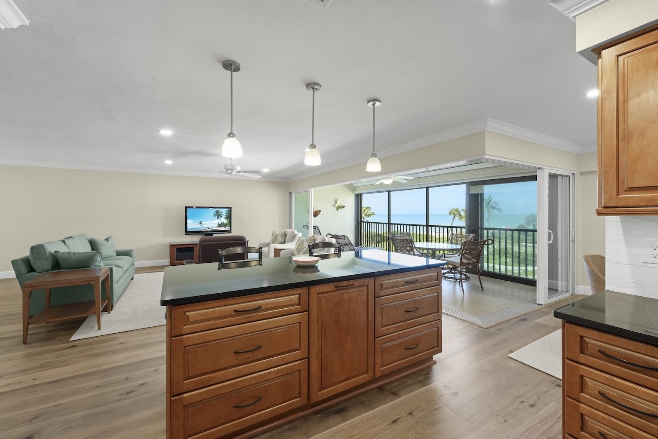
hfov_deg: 100.4
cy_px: 220
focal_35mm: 15
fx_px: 274
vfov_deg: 77.4
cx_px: 329
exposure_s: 1
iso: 400
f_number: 11
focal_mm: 15
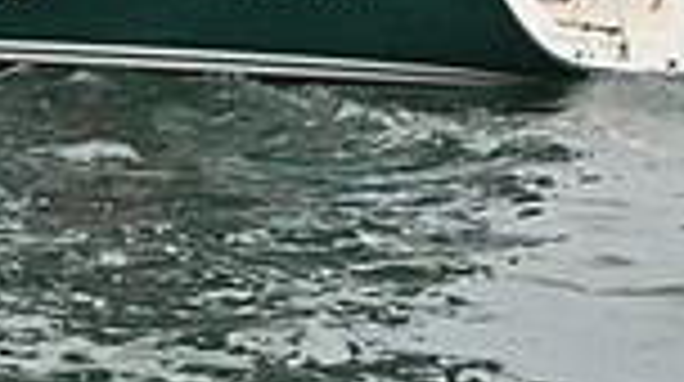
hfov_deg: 7.7
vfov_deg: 4.1
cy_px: -840
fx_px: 5071
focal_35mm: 280
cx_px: 61
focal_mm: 70
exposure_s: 1/1250
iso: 320
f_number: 7.1
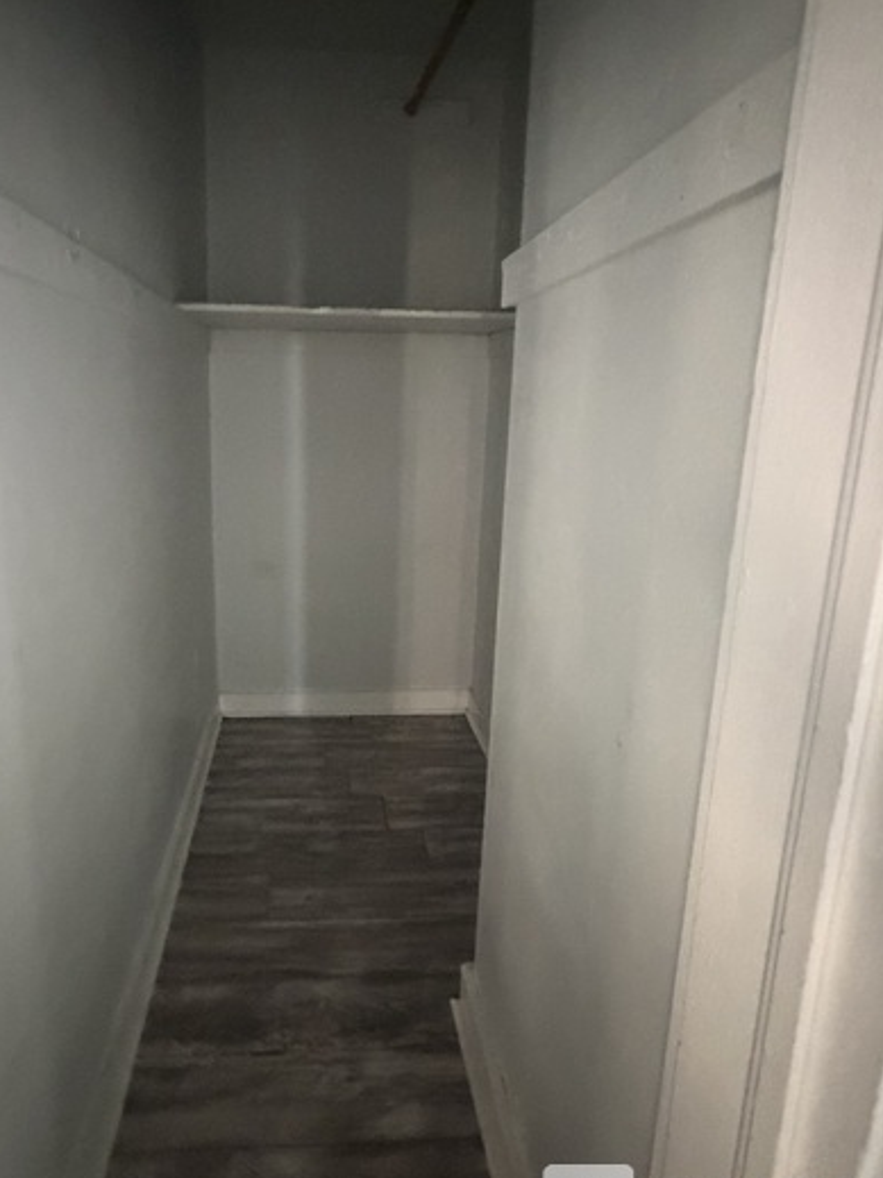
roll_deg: -0.8
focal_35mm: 18
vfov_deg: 87.1
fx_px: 612
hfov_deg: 70.6
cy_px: 498
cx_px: 343
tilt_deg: -9.2
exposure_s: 1/38
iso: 1600
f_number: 2.2
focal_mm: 2.22
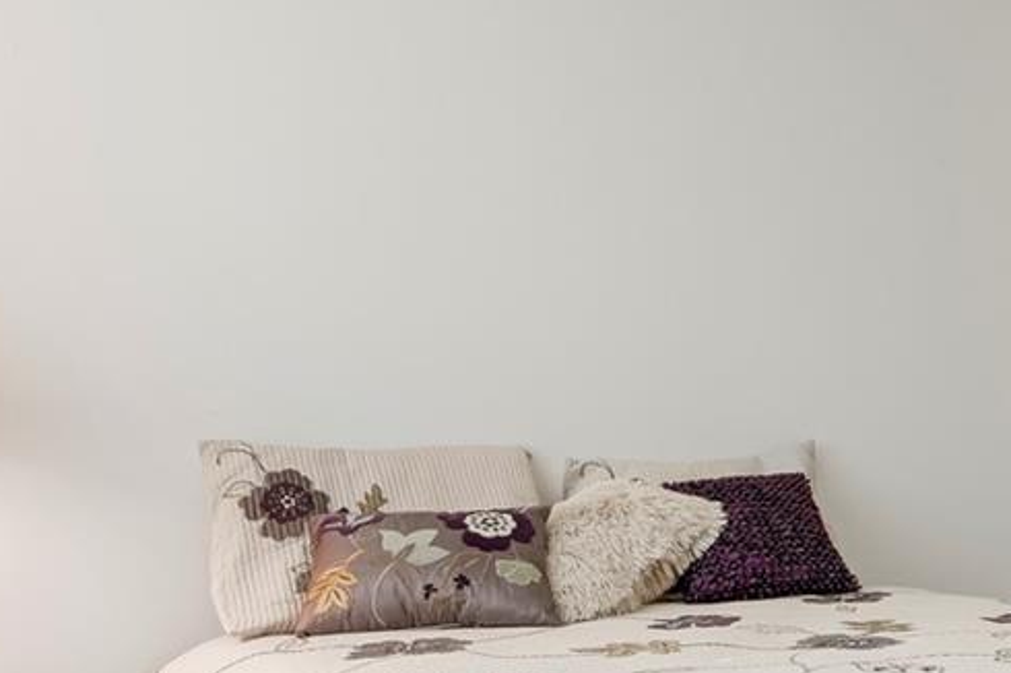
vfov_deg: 26.5
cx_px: 1061
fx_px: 1421
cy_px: 434
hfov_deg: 34.7
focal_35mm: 51
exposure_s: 1/6
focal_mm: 15.5
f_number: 8
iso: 500
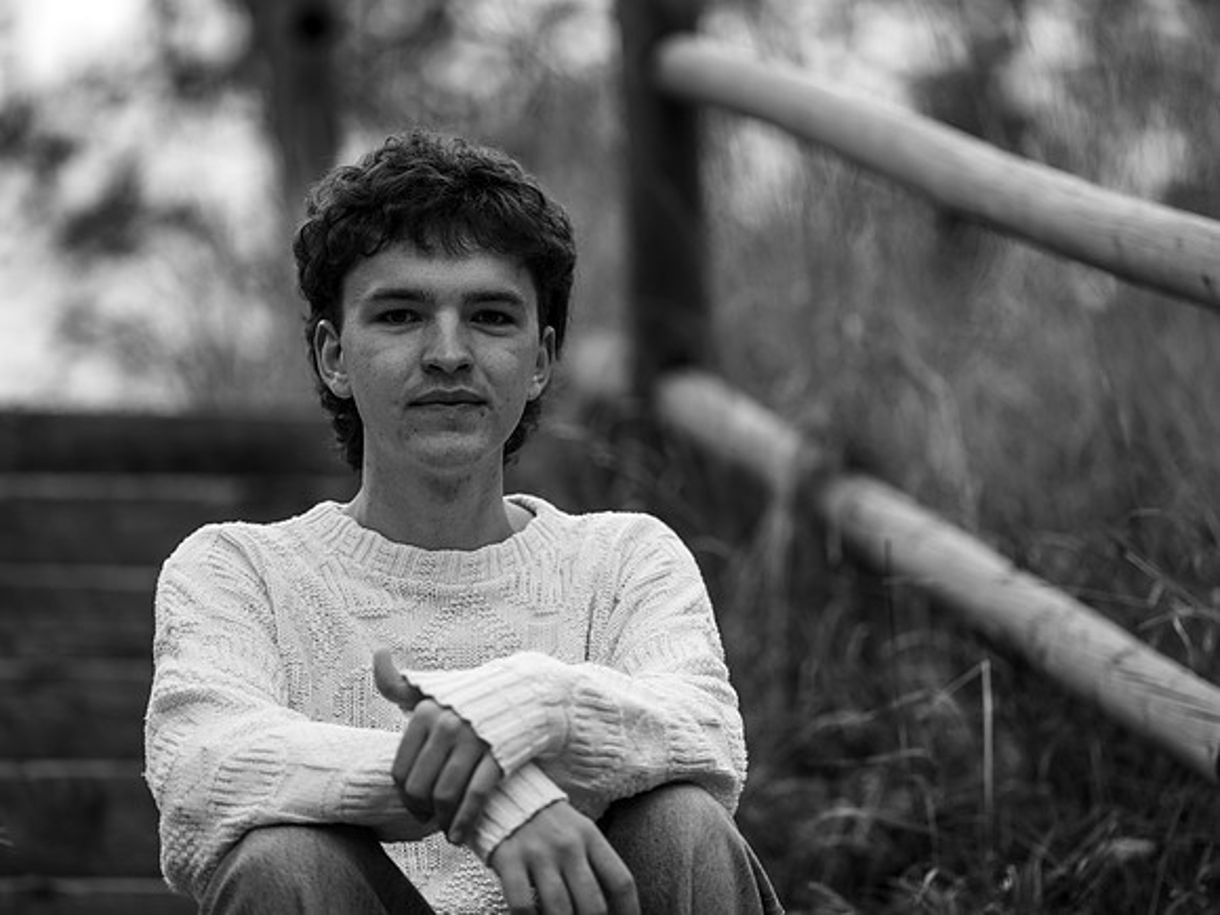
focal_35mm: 175
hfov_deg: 11.3
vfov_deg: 8.5
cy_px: 458
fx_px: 6179
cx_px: 610
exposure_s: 1/125
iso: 250
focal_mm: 162
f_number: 2.8
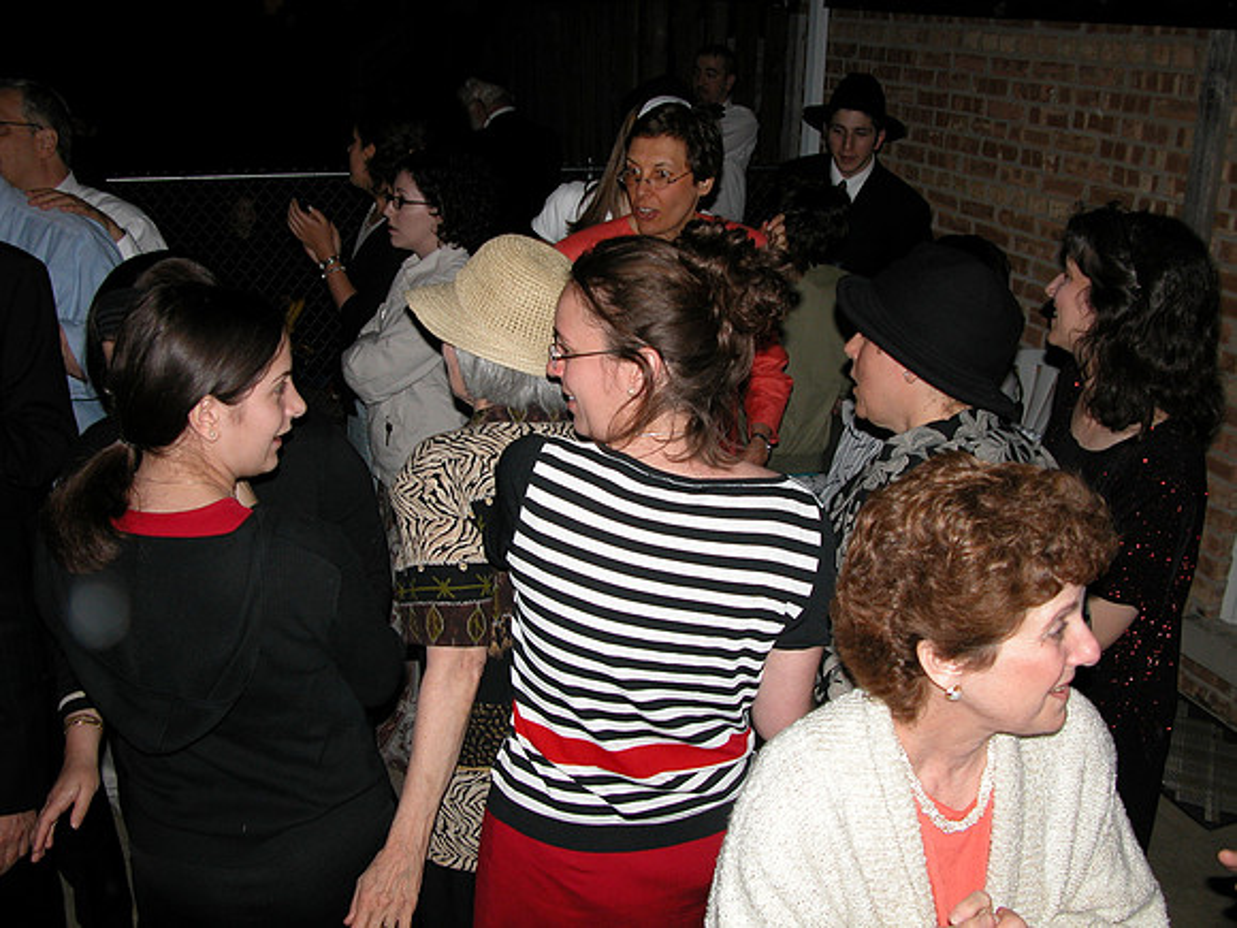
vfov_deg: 41.8
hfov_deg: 54.0
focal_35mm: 34
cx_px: 618
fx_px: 1215
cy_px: 464
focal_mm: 8.9
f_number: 2.8
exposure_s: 1/60
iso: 100
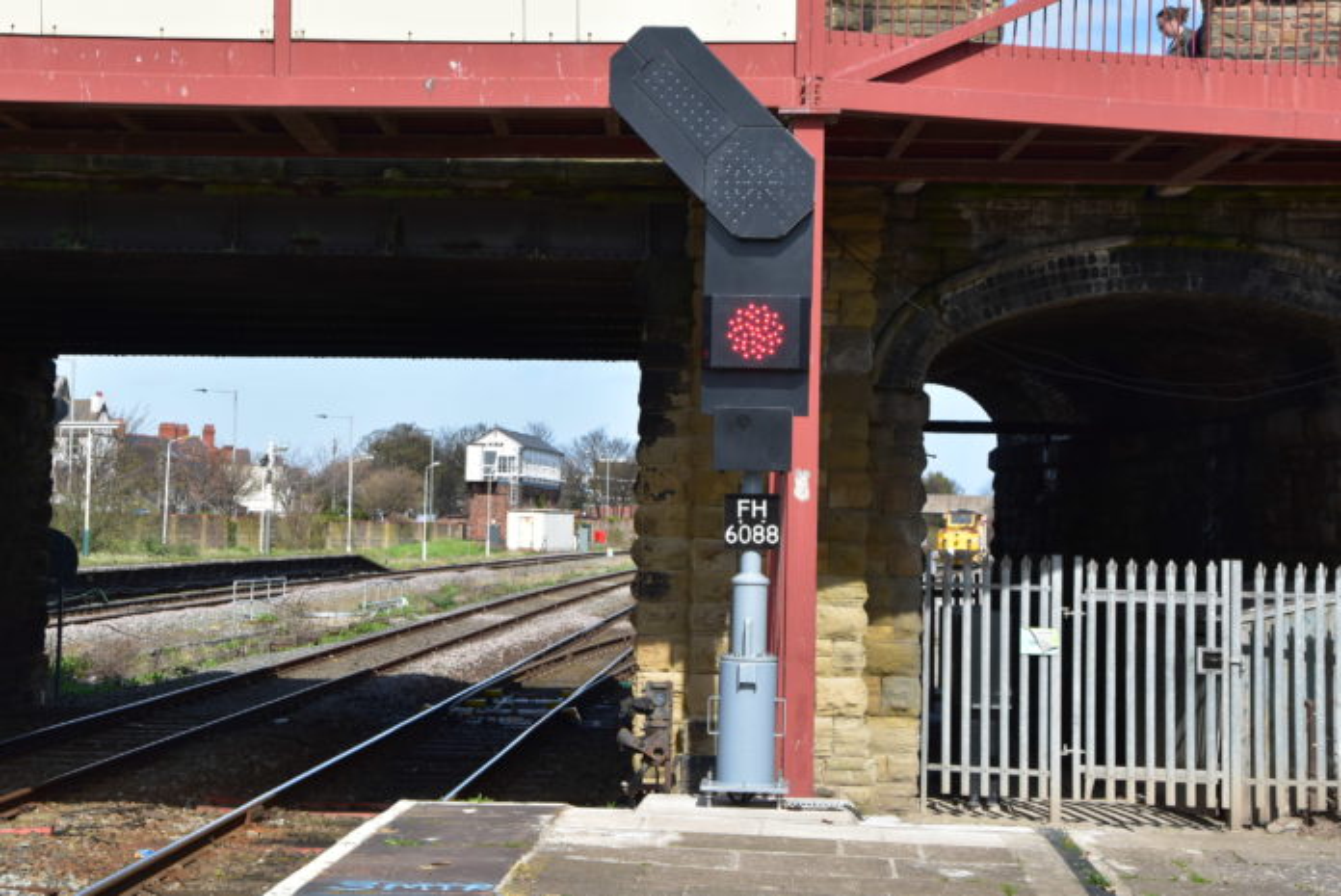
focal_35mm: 72
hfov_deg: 28.1
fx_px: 2684
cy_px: 448
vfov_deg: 19.0
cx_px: 670
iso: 400
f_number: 11
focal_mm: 48
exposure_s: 1/400
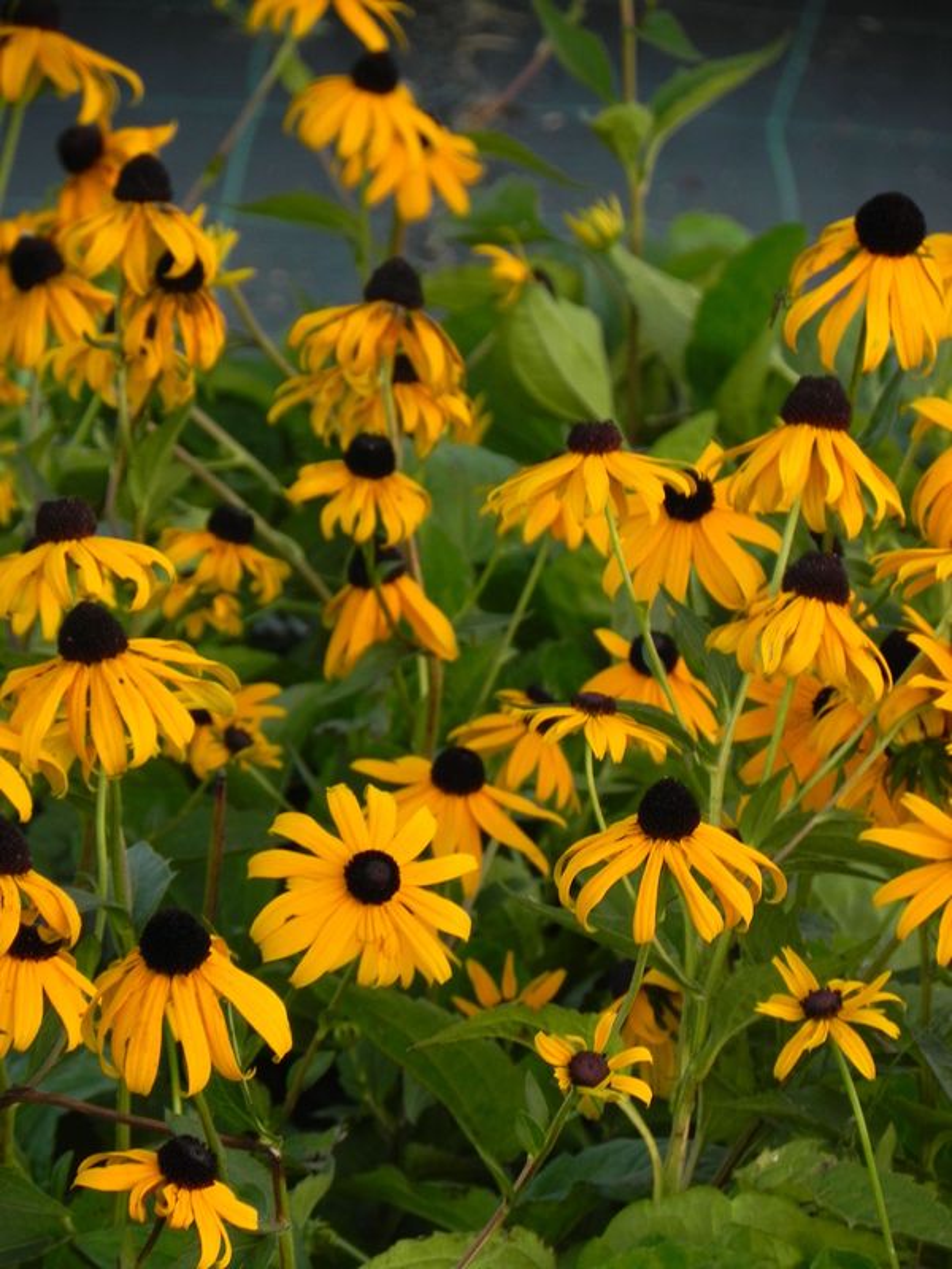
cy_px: 634
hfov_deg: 4.4
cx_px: 476
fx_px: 12357
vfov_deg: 5.9
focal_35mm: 337
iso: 160
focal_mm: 59.9
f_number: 5
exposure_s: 1/60
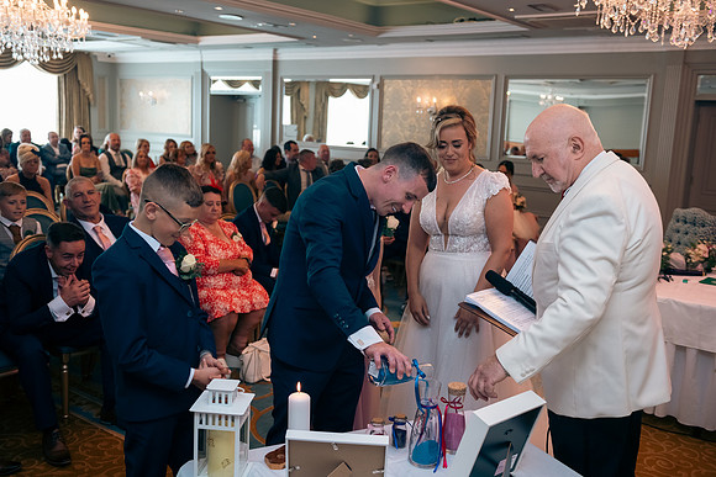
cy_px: 238
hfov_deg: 54.4
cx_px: 358
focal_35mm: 35
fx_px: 696
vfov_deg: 37.9
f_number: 3.5
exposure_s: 1/160
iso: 640
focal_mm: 35
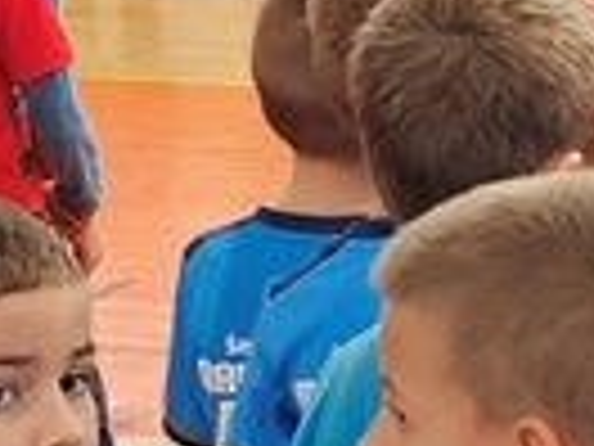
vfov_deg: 8.3
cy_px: 36
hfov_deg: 10.7
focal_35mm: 178
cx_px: 909
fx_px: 3054
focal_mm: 6.3
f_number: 1.7
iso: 125
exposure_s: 1/100
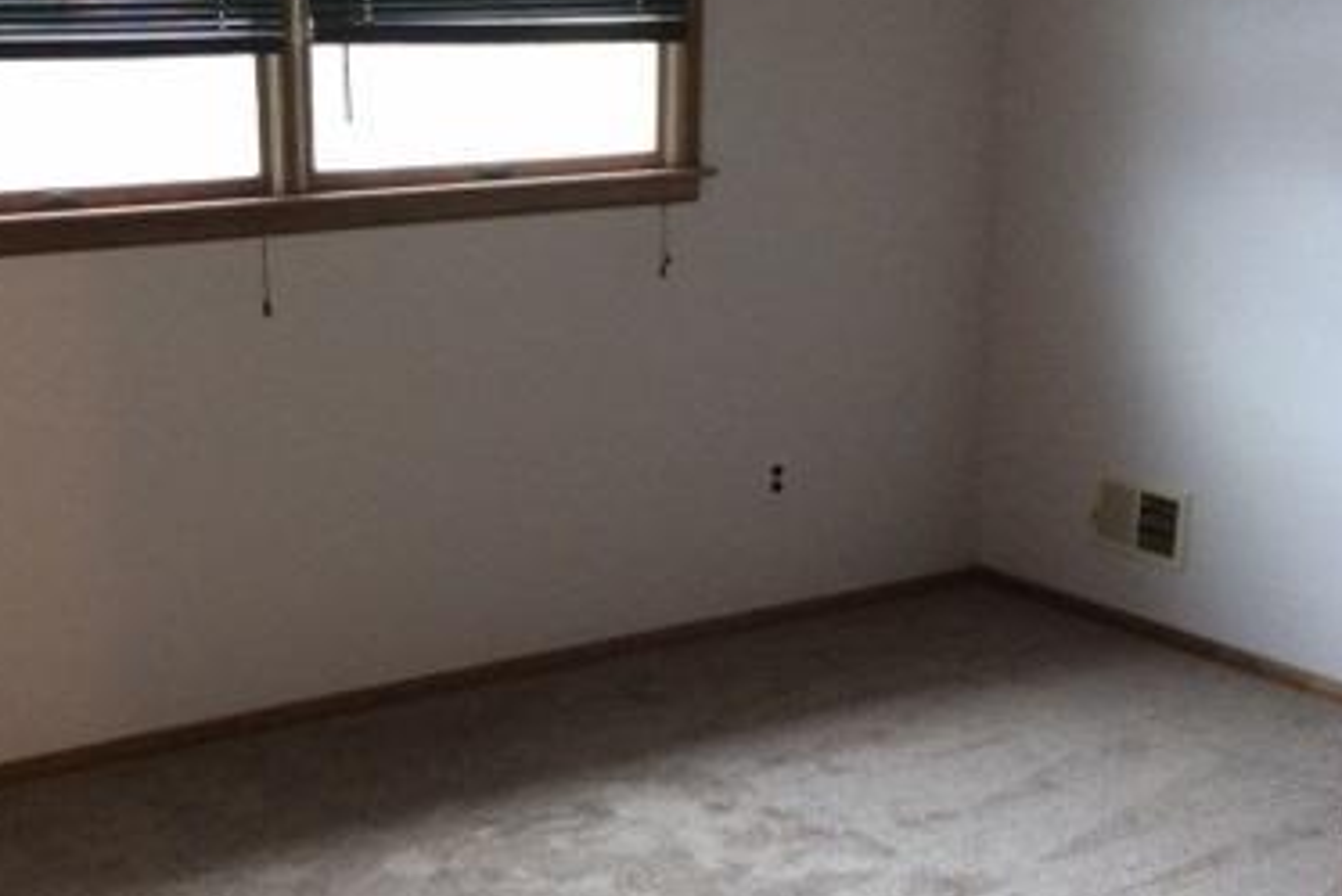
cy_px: 518
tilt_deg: -15.4
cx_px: 547
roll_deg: +0.0
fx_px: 2126
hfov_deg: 34.9
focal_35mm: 57
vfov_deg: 23.8
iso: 160
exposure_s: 1/24
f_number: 2.4
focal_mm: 3.3
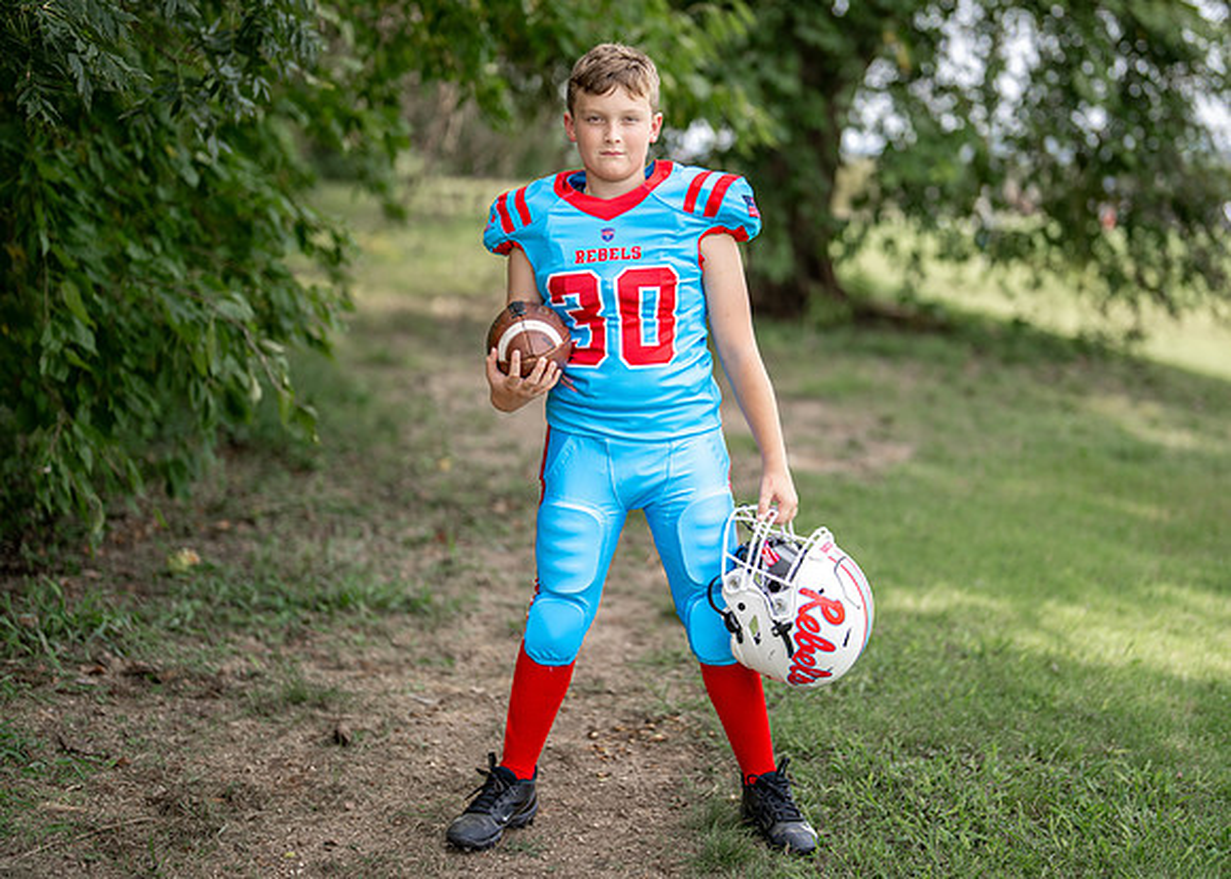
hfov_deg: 31.0
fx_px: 2220
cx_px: 677
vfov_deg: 22.4
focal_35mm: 64
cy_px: 384
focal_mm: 50
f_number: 1.2
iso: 100
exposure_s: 1/2000
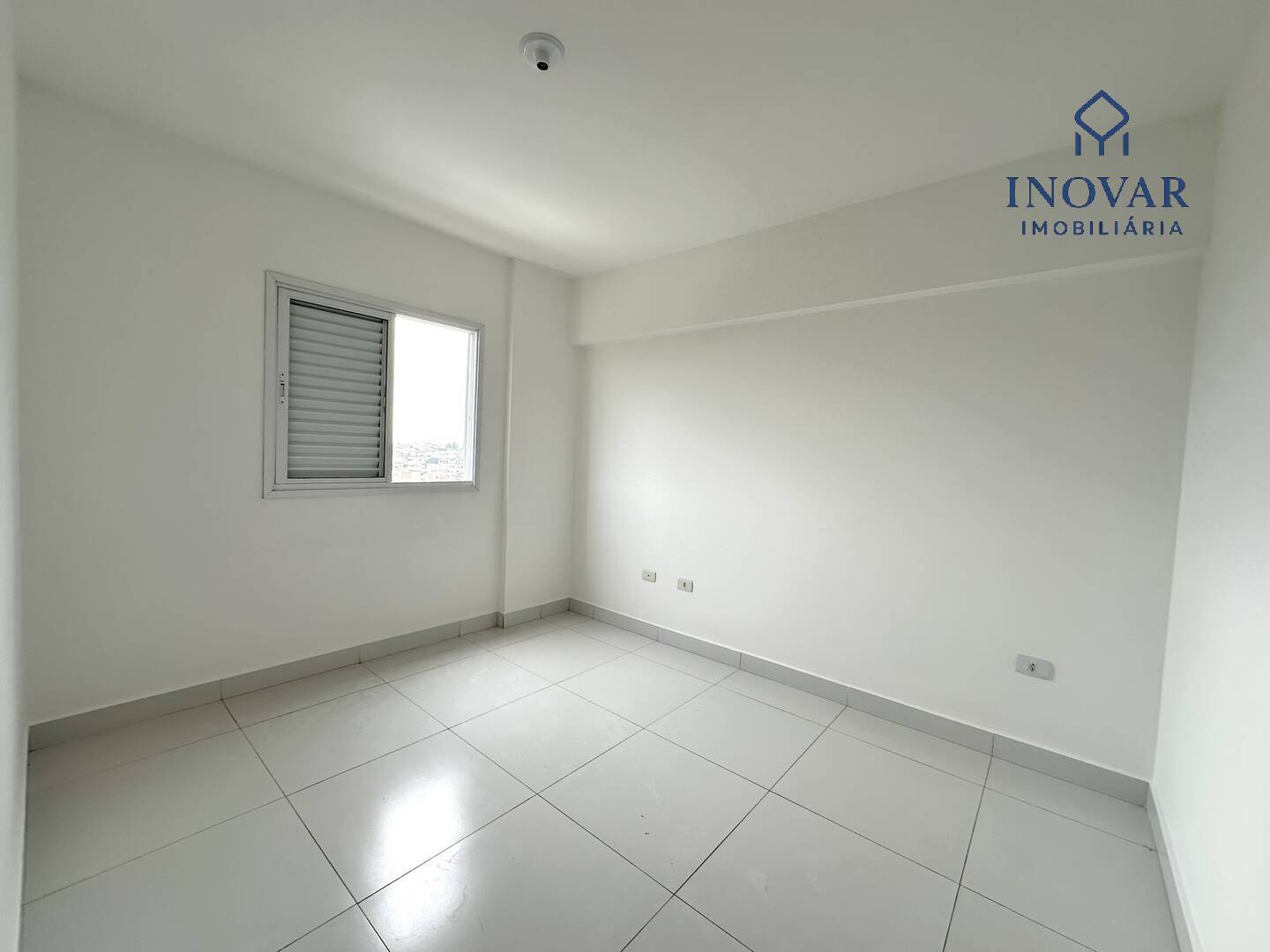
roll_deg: -3.2
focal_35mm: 14
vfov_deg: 85.7
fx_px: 514
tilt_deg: -2.6
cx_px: 635
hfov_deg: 102.1
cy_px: 476
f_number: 2.2
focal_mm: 2.22
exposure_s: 1/149
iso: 40
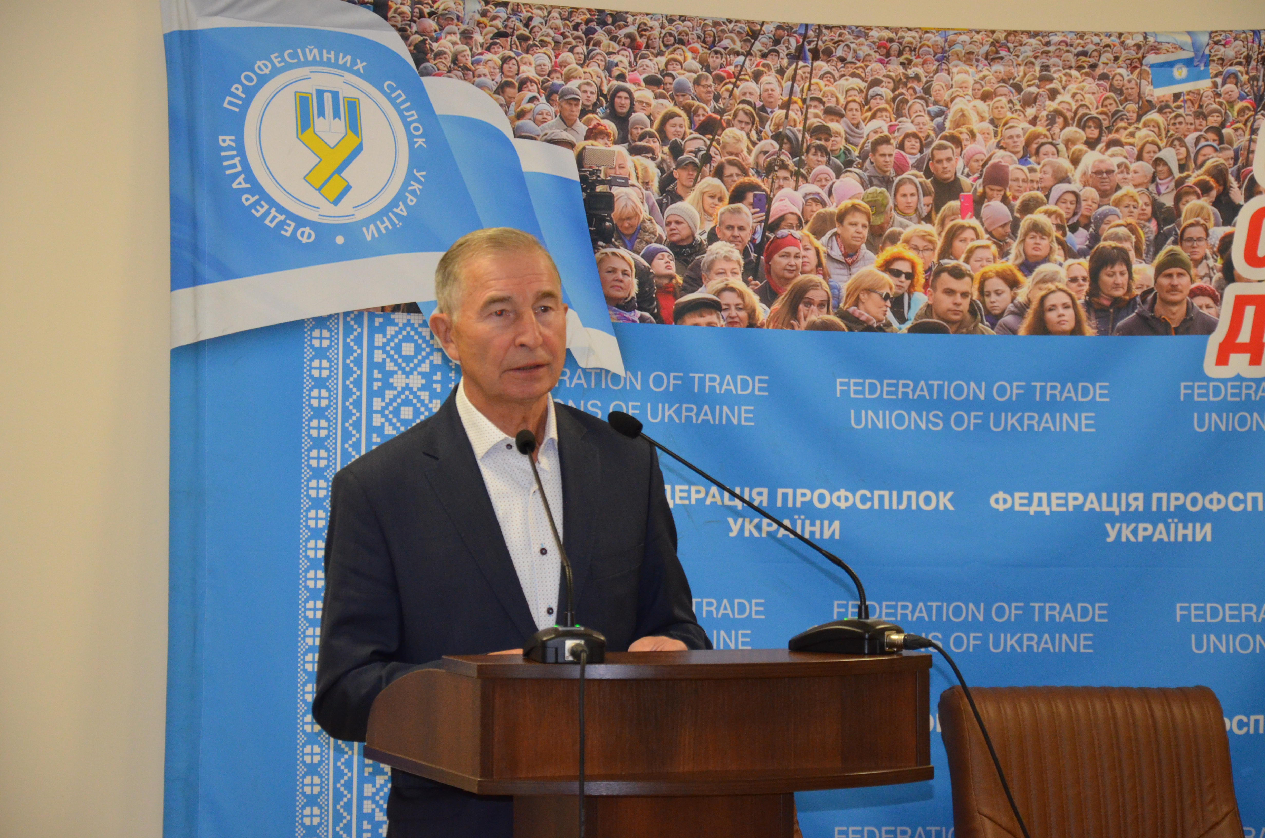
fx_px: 3945
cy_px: 419
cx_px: 632
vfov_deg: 12.1
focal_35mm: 112
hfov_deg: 18.2
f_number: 5.3
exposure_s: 1/60
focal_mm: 75
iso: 1800
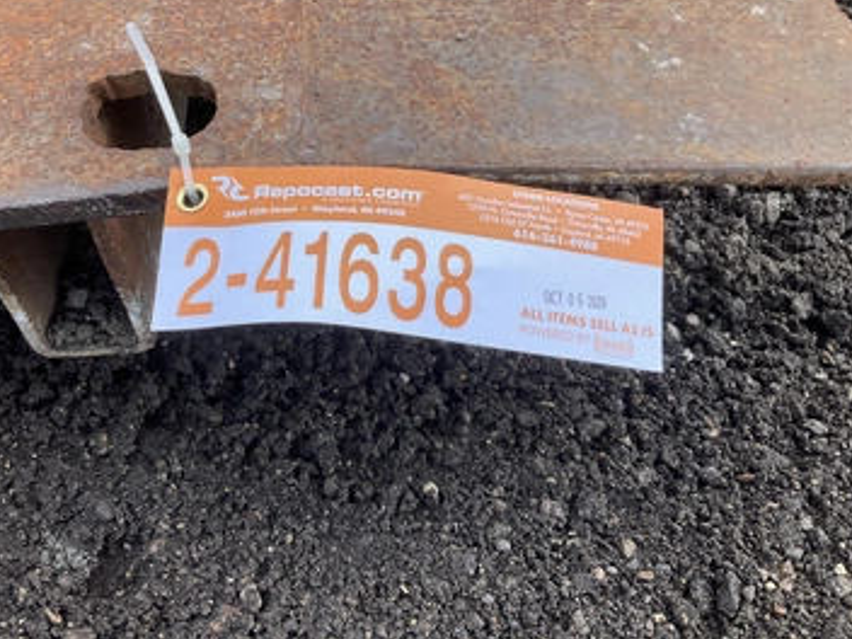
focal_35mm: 33
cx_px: 378
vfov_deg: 42.9
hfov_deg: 55.2
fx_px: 812
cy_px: 288
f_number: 1.8
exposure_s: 1/562
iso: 25
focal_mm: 3
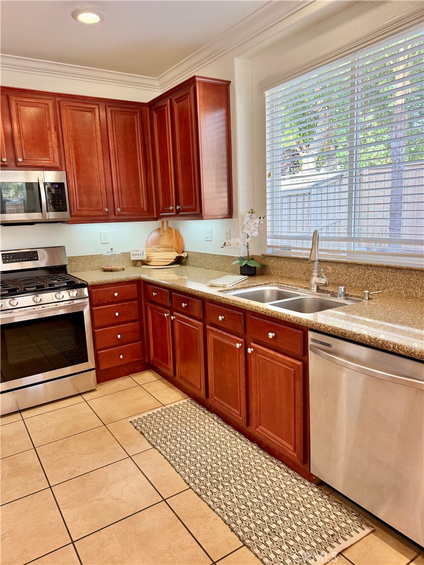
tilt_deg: -12.1
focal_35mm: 24
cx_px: 212
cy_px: 282
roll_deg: +2.1
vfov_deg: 71.6
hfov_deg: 56.8
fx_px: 392
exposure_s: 1/121
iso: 125
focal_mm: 6.76
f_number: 1.78
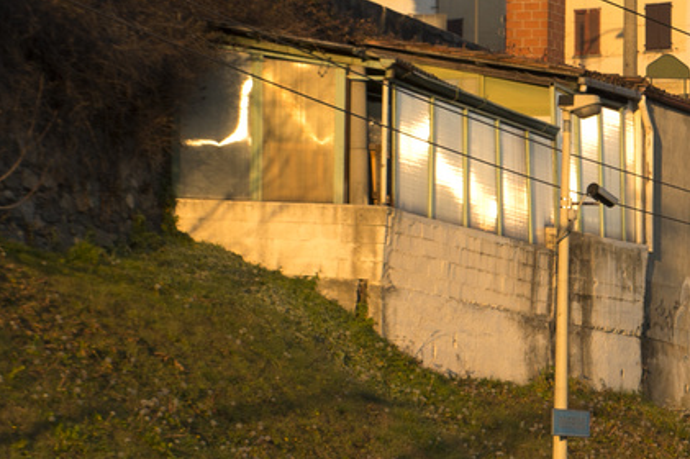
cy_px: 264
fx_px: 4022
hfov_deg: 9.2
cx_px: 1385
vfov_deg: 6.5
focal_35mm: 210
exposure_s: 1/400
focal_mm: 46
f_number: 6.3
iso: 200
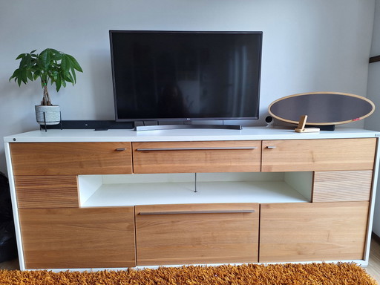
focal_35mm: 23
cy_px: 142
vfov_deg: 58.9
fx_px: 252
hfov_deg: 73.9
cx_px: 190
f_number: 1.8
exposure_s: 1/50
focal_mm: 5.54
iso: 40
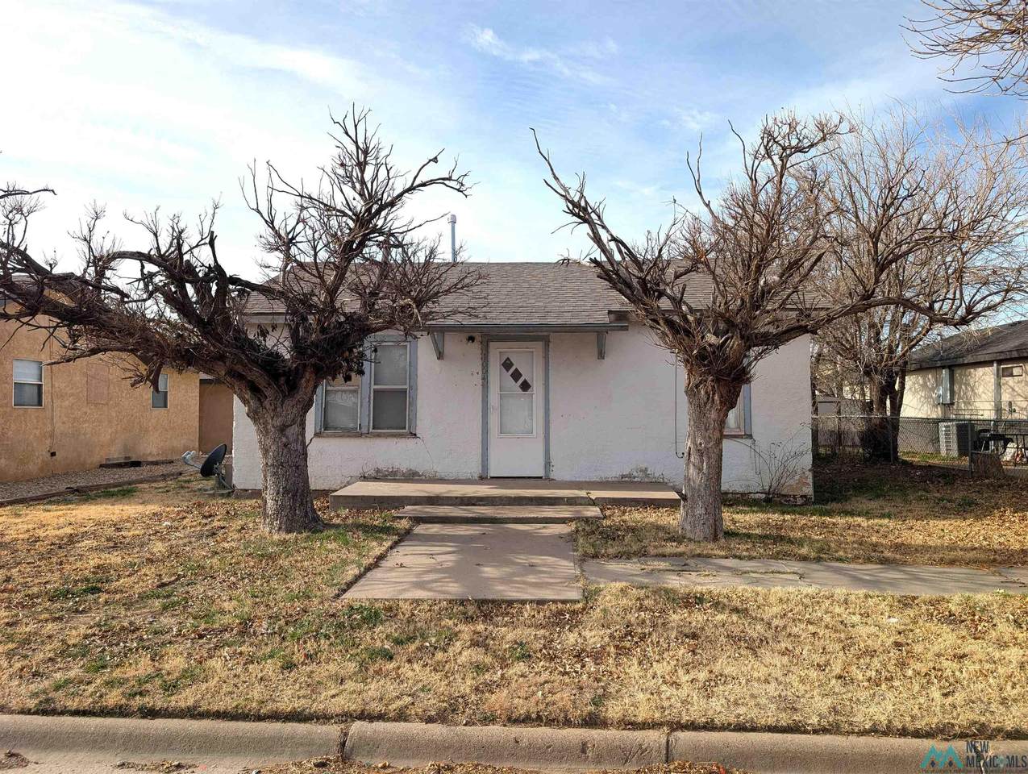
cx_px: 514
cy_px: 387
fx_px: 714
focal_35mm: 24
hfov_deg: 71.5
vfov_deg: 56.9
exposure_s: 1/1037
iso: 22
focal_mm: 6.9
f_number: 1.68
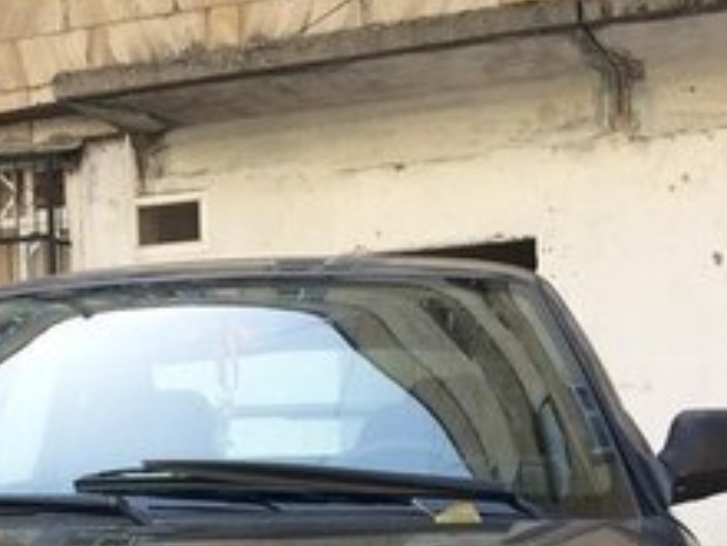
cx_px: 145
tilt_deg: -10.9
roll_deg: +1.9
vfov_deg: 15.8
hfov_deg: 22.2
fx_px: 1827
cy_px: 786
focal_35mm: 87
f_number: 2.2
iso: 32
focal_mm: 4.15
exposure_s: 1/297
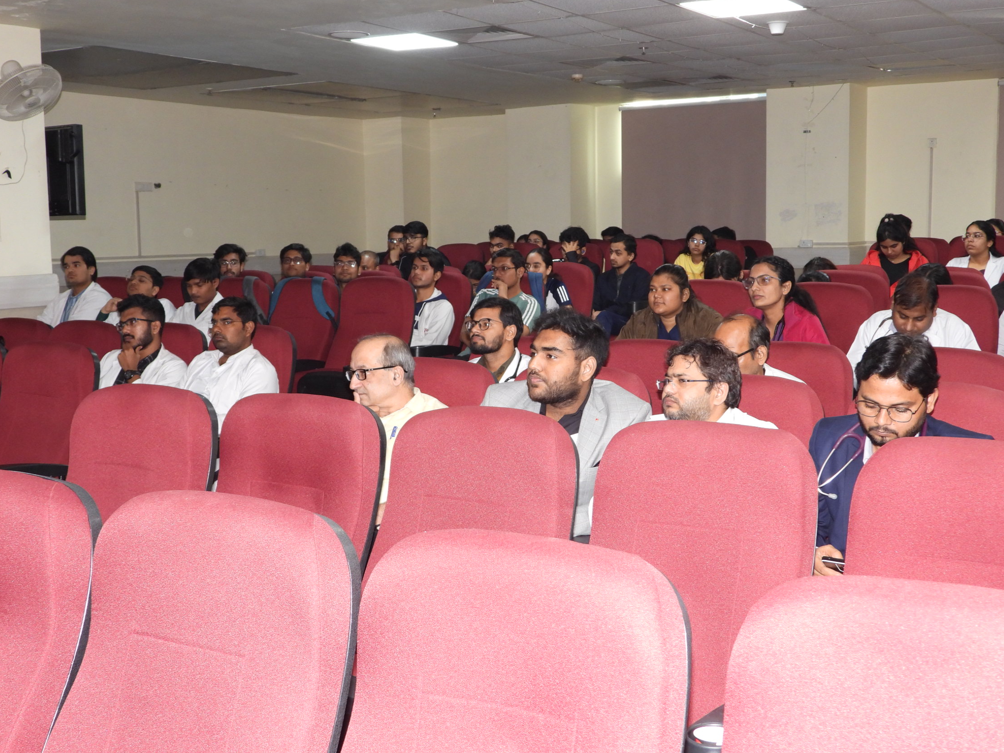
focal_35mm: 45
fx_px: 1305
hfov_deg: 42.1
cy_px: 372
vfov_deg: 32.2
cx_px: 493
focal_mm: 7.9
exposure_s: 1/30
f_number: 3.2
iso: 250
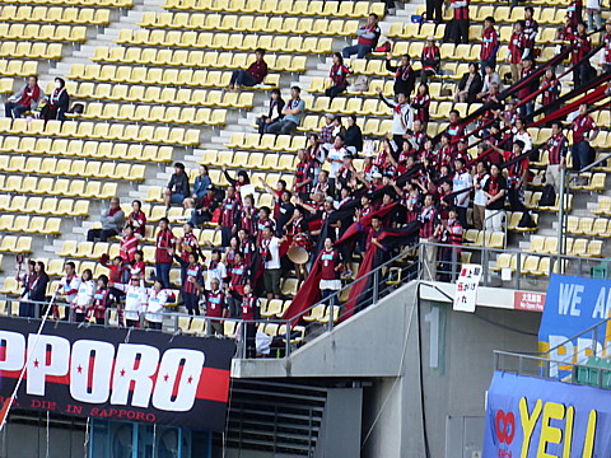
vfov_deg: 3.6
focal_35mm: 409
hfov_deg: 4.8
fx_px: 7219
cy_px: 229
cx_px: 306
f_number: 6
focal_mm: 73.1
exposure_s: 1/100
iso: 400
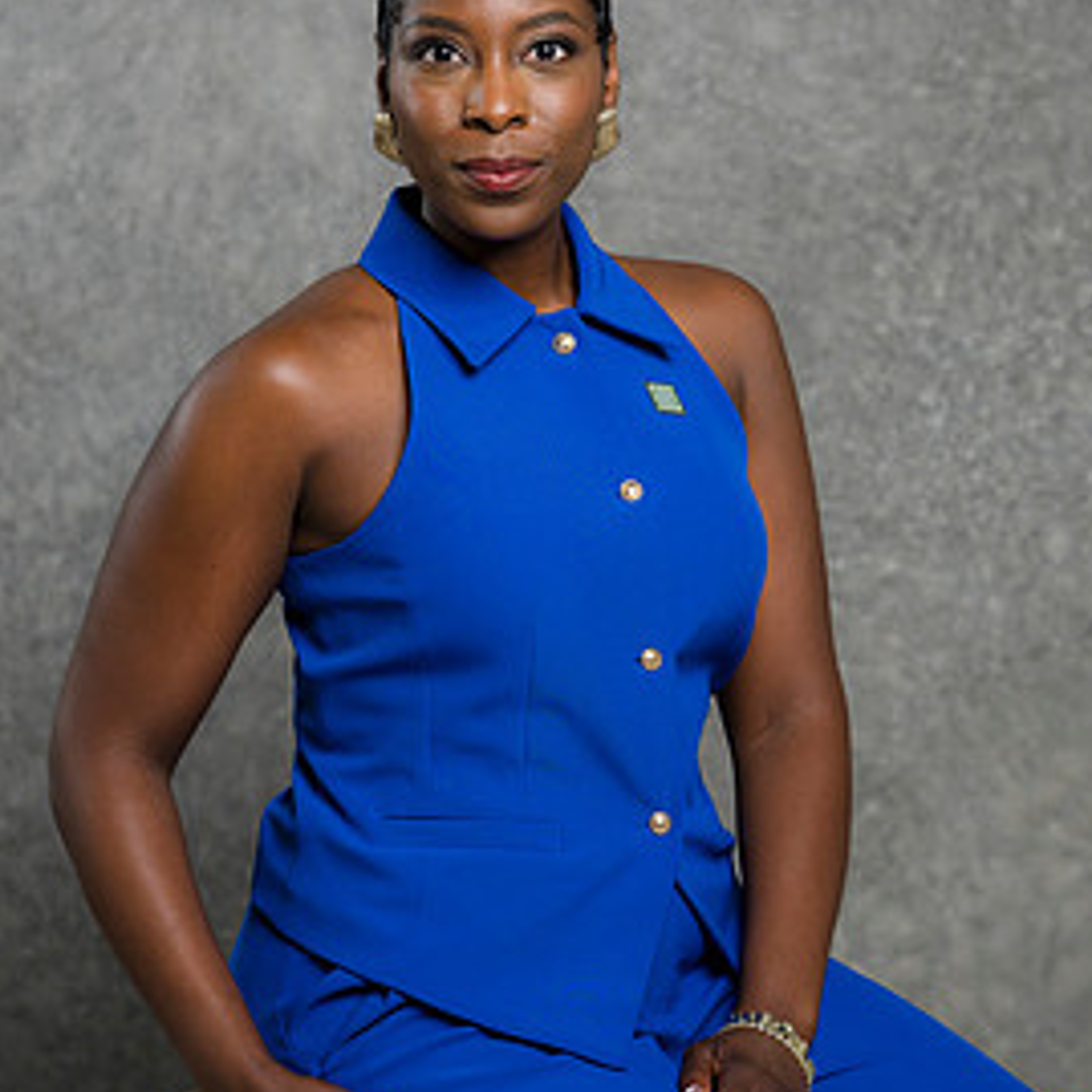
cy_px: 601
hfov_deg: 14.4
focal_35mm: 121
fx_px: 4319
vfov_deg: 14.4
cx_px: 560
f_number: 5
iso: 125
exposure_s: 1/200
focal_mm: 85
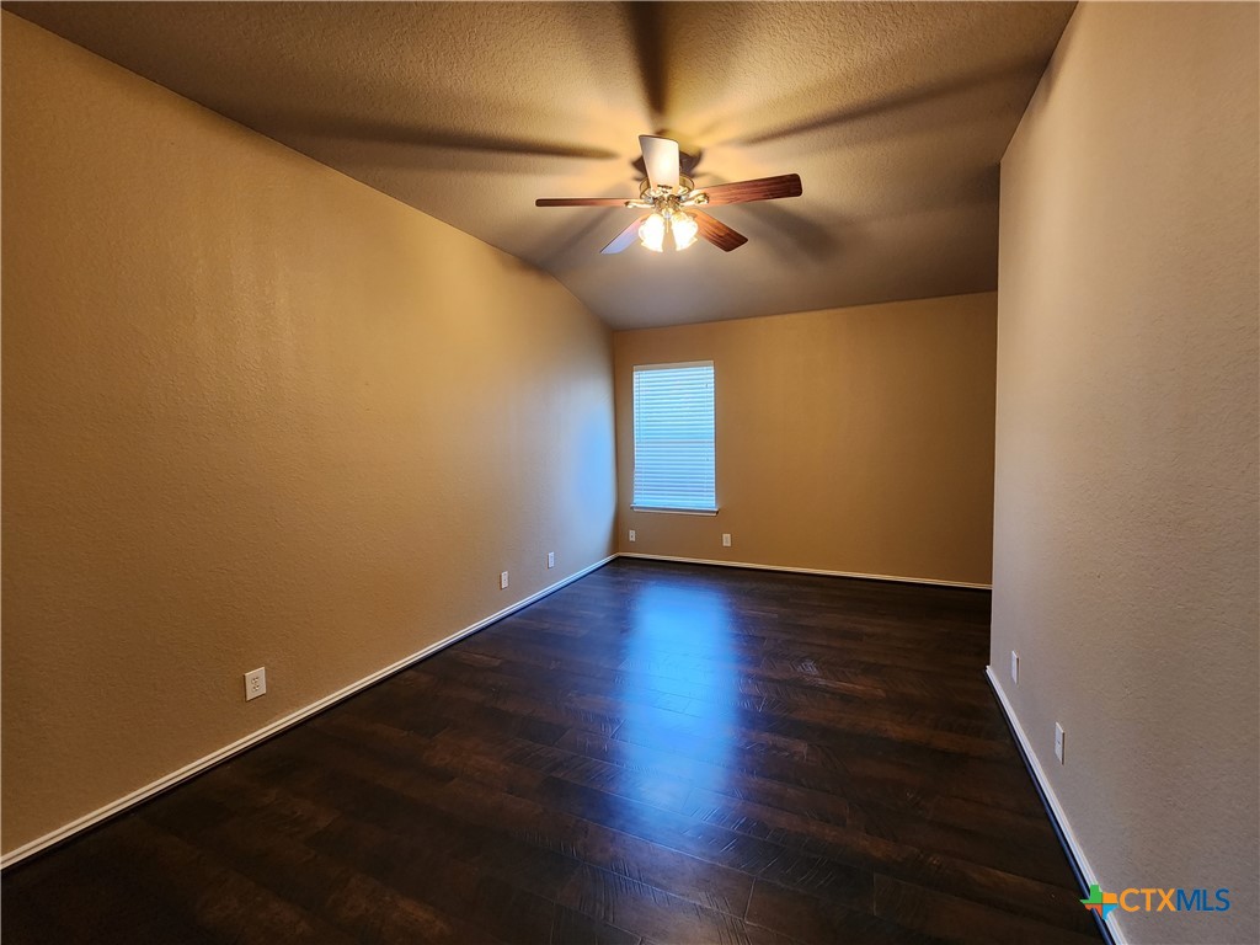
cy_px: 472
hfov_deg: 106.2
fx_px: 473
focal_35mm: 13
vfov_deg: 89.9
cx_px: 630
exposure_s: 1/40
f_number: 2.2
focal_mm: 2.2
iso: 320
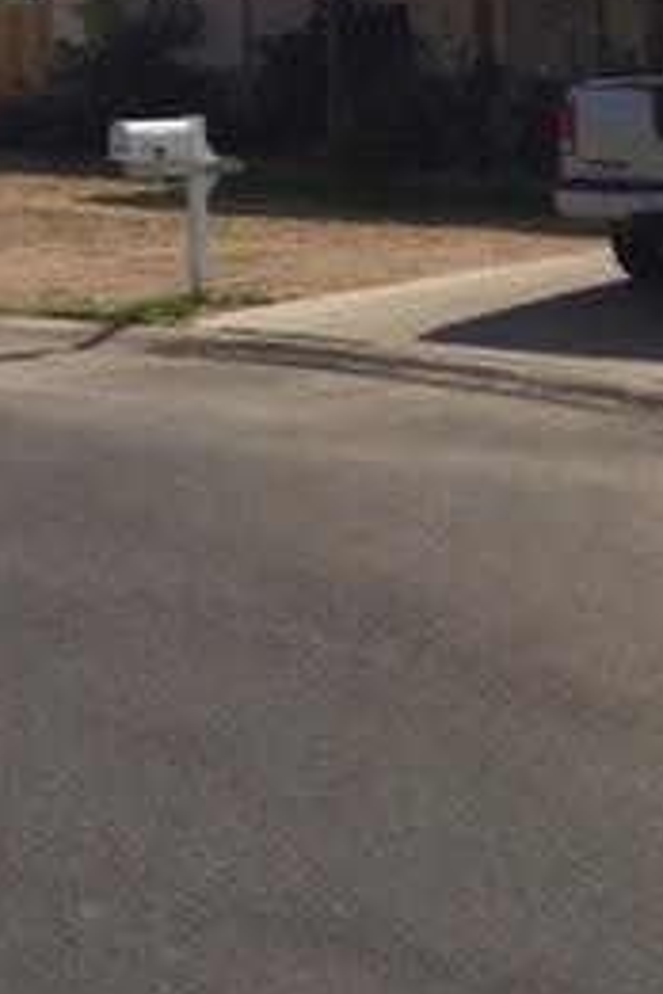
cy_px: 278
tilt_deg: -6.5
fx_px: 2044
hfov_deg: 17.7
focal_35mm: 74
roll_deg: -2.2
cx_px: 754
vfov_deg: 27.1
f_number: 2.2
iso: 40
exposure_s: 1/5128
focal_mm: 4.15
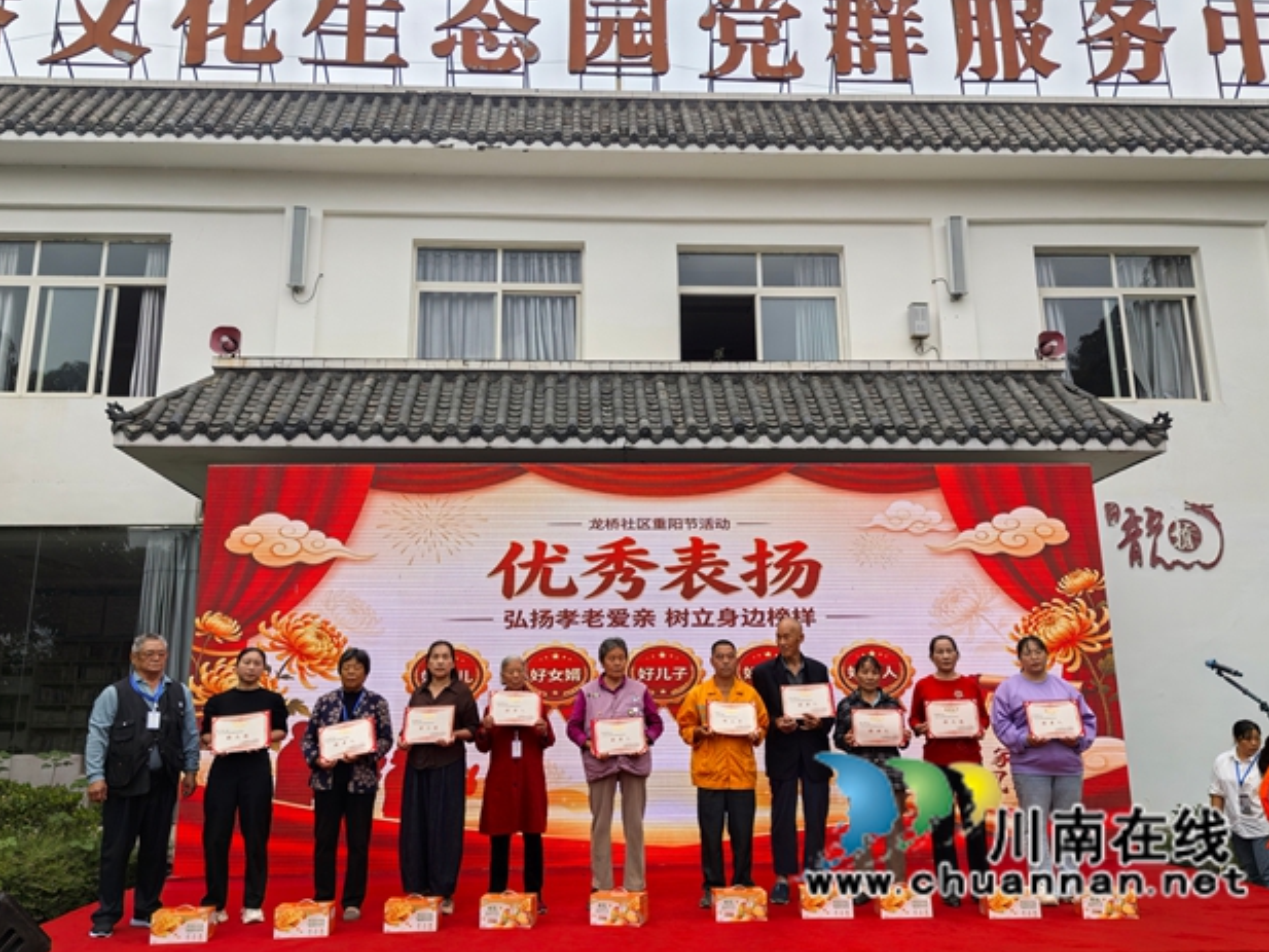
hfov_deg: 63.4
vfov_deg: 49.8
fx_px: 1027
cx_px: 631
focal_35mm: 28
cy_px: 479
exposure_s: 1/881
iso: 50
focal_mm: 5.52
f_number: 1.9
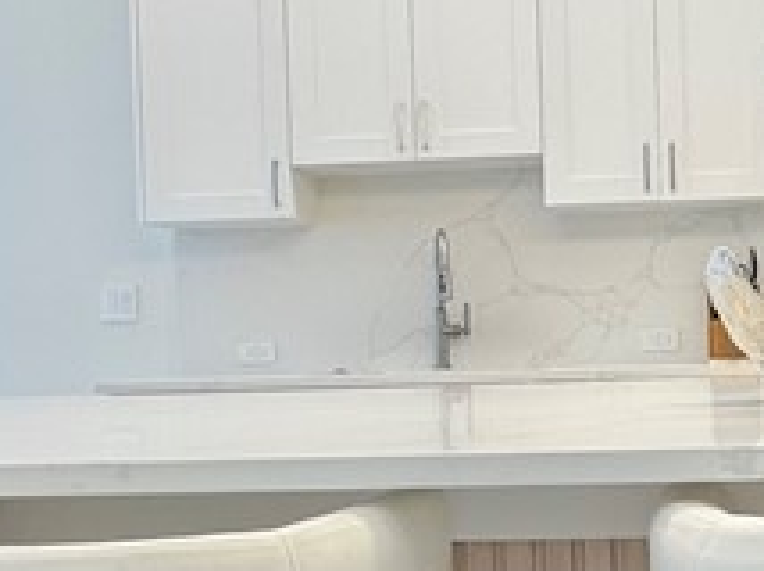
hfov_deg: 28.5
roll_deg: +1.2
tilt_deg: -2.0
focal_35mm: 67
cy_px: 360
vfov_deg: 21.8
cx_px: 585
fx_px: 1477
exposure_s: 1/120
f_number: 2.2
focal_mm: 2.22
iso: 80
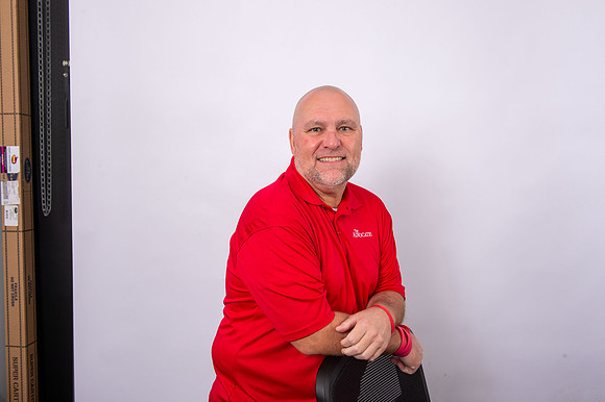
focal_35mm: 32
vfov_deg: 41.1
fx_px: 537
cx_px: 302
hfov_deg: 58.7
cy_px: 201
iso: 100
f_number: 9
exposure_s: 1/250
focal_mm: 32
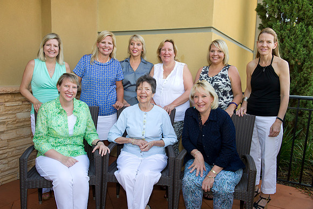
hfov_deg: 60.3
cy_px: 104
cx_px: 156
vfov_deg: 42.3
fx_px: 269
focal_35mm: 31
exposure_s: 1/250
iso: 640
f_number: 5.6
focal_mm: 31
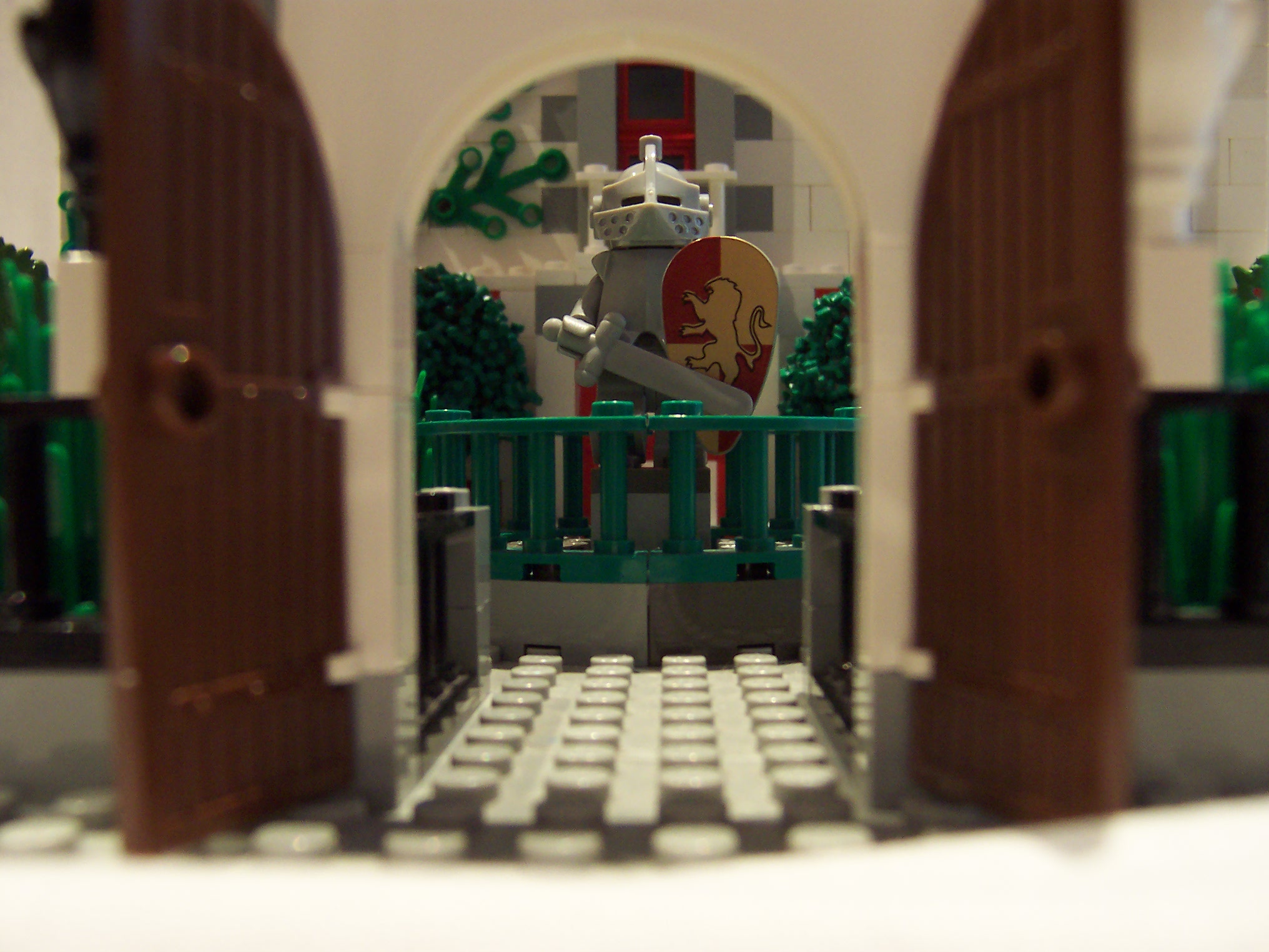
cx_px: 634
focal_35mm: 36
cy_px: 476
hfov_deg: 51.4
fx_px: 1320
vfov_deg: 39.7
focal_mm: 5.6
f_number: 2.8
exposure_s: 1/8
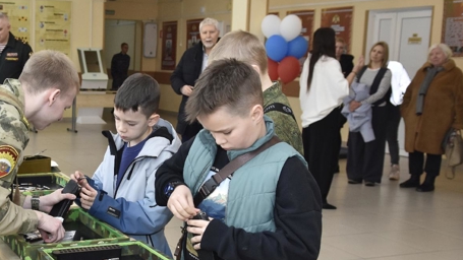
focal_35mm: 57
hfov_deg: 35.5
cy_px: 161
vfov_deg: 21.0
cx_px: 98
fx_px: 700
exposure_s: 1/200
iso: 800
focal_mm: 22
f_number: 4
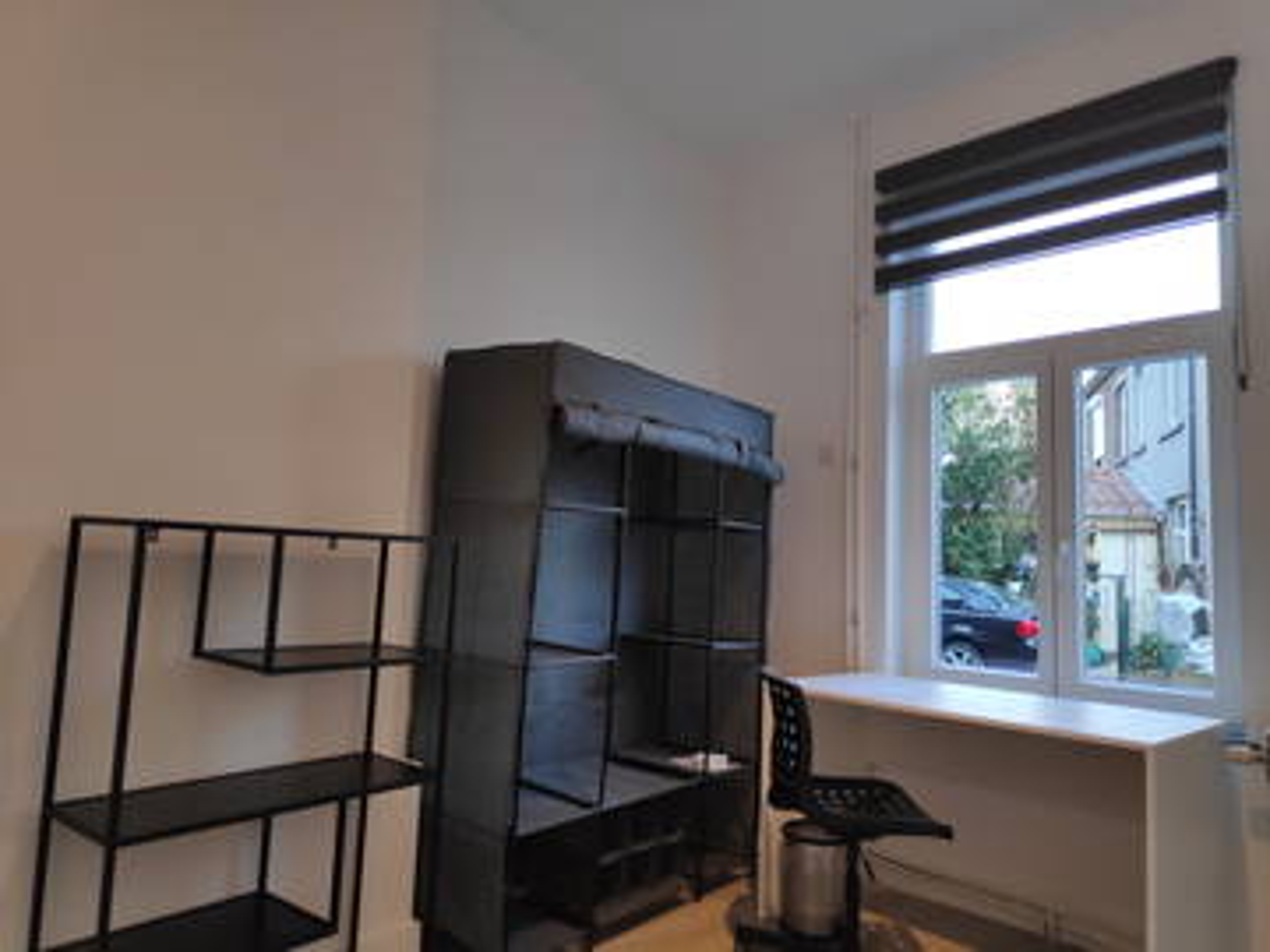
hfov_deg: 81.7
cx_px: 635
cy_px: 476
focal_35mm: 20
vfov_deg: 66.0
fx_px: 734
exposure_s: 1/100
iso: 174
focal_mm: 3.94
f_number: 1.9
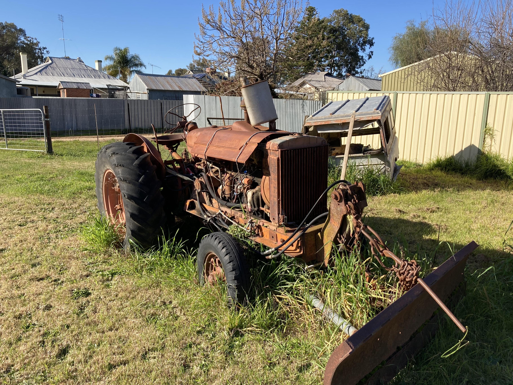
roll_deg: -1.7
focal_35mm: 31
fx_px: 459
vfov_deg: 45.4
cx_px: 262
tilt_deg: -11.8
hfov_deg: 58.3
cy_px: 206
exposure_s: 1/1043
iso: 20
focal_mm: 3.99
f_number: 1.8
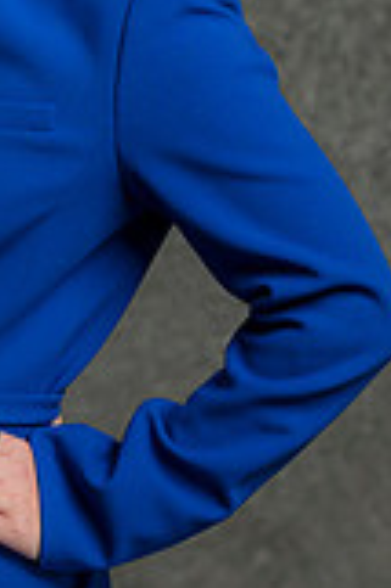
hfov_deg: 5.7
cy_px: 146
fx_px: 3885
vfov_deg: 8.6
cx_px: -11
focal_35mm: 238
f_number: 5
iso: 125
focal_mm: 85
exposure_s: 1/200
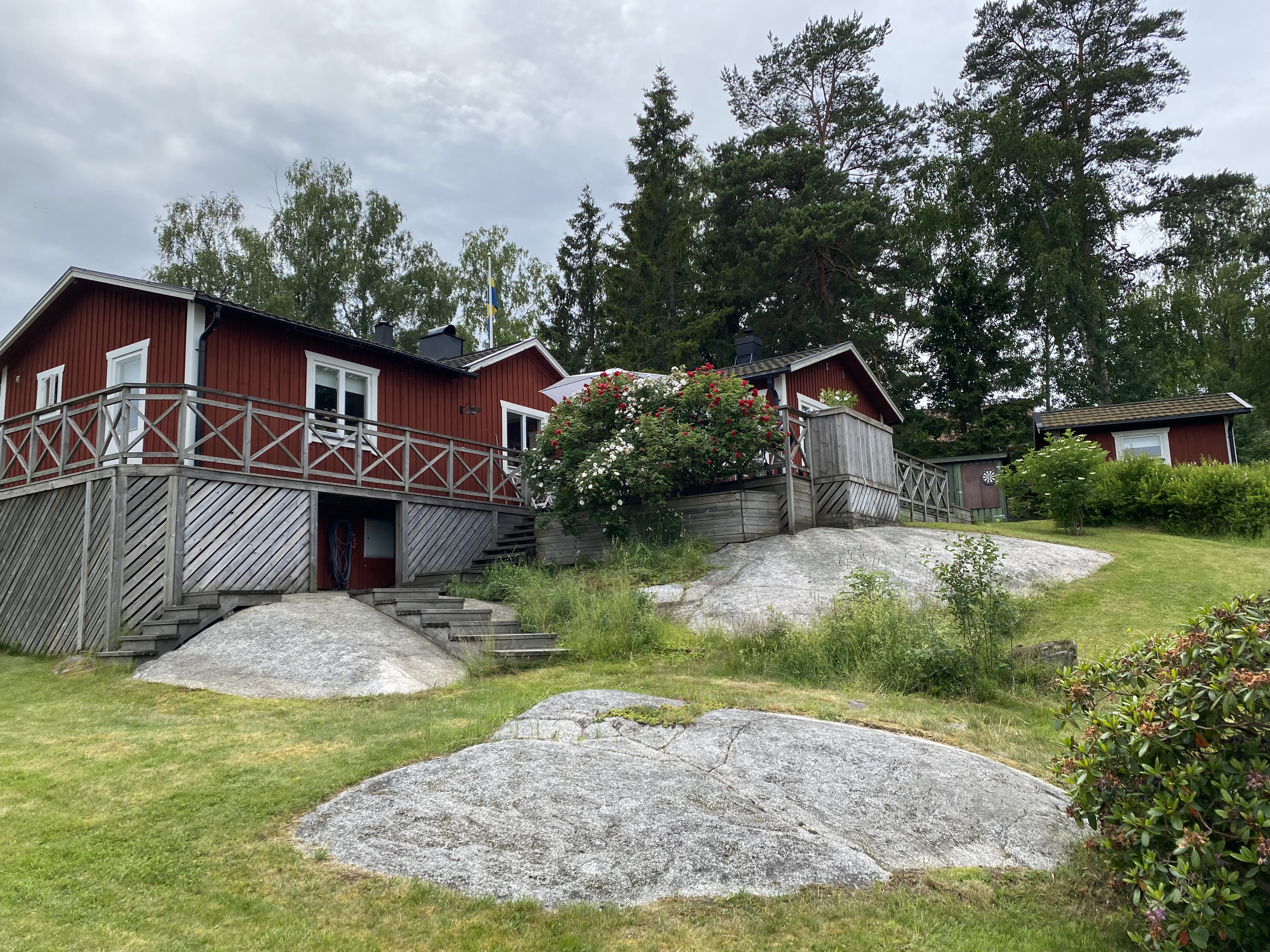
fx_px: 954
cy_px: 476
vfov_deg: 53.1
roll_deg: +1.3
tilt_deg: +8.2
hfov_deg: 67.3
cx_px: 635
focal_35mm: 26
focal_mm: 4.25
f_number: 1.8
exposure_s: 1/2183
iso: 32
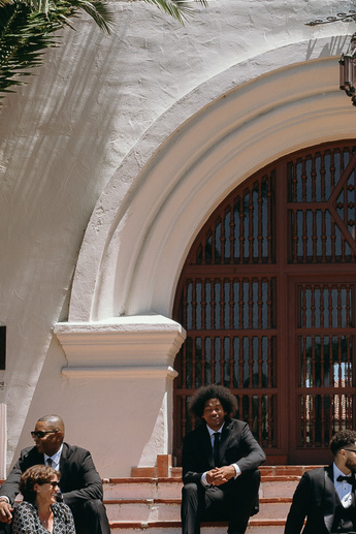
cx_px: 316
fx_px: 1927
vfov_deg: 15.7
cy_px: 158
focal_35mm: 130
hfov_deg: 10.5
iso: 160
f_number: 7.1
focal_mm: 28
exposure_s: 1/320
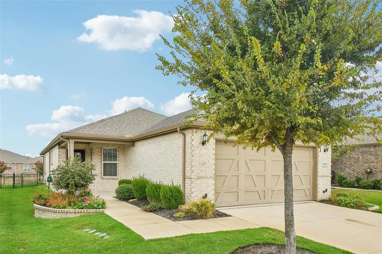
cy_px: 127
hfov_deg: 71.5
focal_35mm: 25
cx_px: 191
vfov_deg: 51.3
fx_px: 265
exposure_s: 1/500
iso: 400
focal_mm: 17
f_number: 8
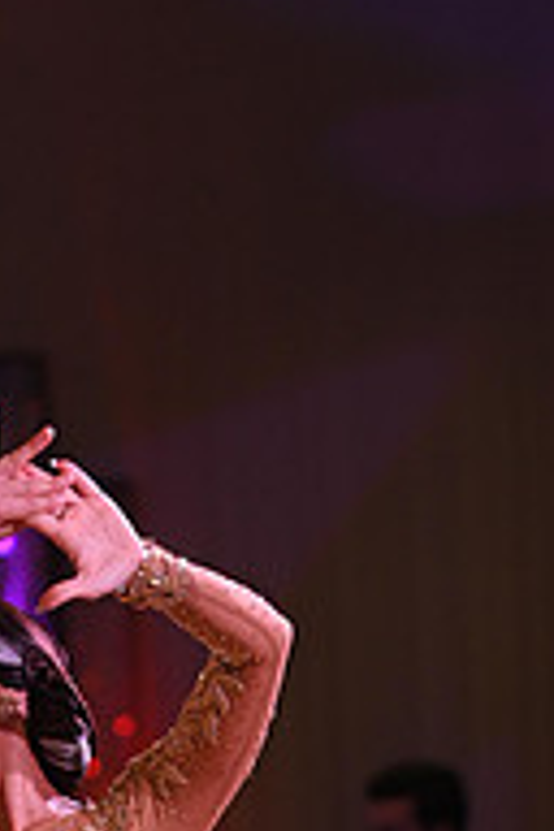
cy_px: 1125
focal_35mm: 604
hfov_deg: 2.3
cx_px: -149
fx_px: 13941
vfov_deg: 3.4
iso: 1600
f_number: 5.6
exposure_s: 1/250
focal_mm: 200
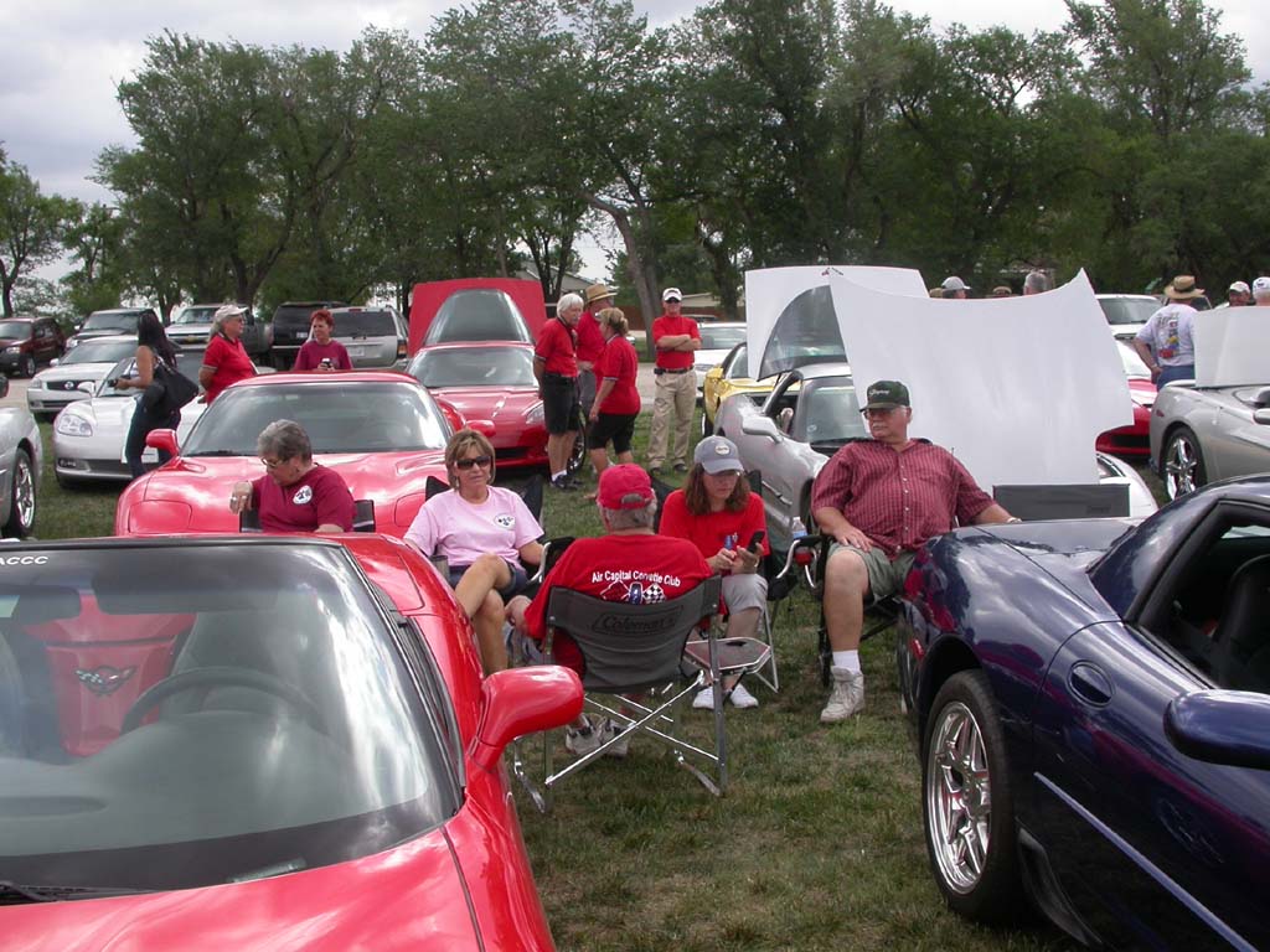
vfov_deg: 37.7
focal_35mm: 38
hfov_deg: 49.0
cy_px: 476
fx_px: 1394
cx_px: 635
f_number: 6
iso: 100
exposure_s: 1/221
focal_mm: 7.85
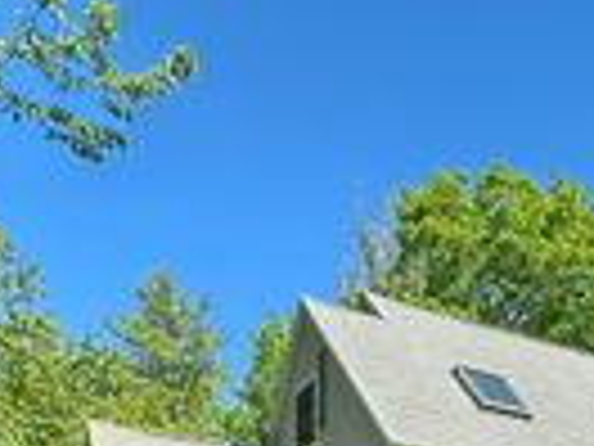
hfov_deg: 31.7
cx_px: 666
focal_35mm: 53
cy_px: 701
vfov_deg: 22.0
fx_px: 909
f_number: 2.2
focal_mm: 2.22
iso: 40
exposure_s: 1/489
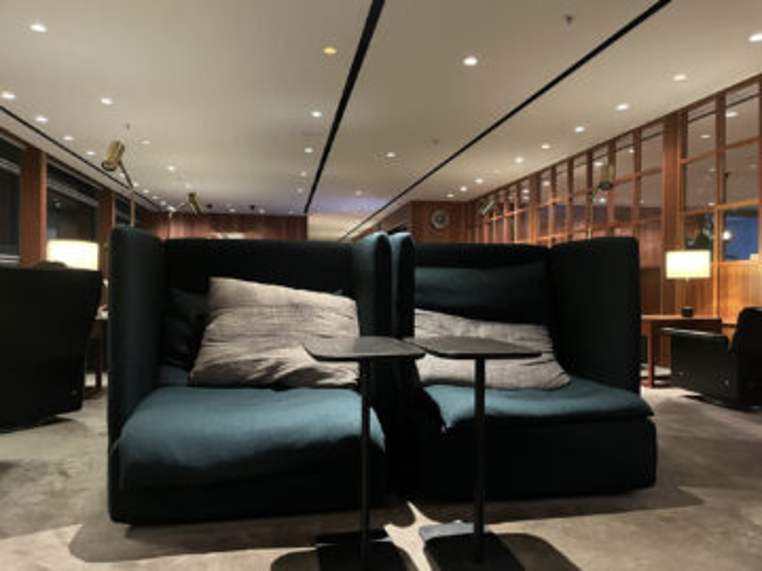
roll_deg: -0.7
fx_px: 572
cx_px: 381
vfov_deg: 53.1
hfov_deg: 67.3
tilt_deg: -1.0
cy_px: 286
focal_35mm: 26
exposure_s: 1/25
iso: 640
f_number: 1.6
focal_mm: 5.1
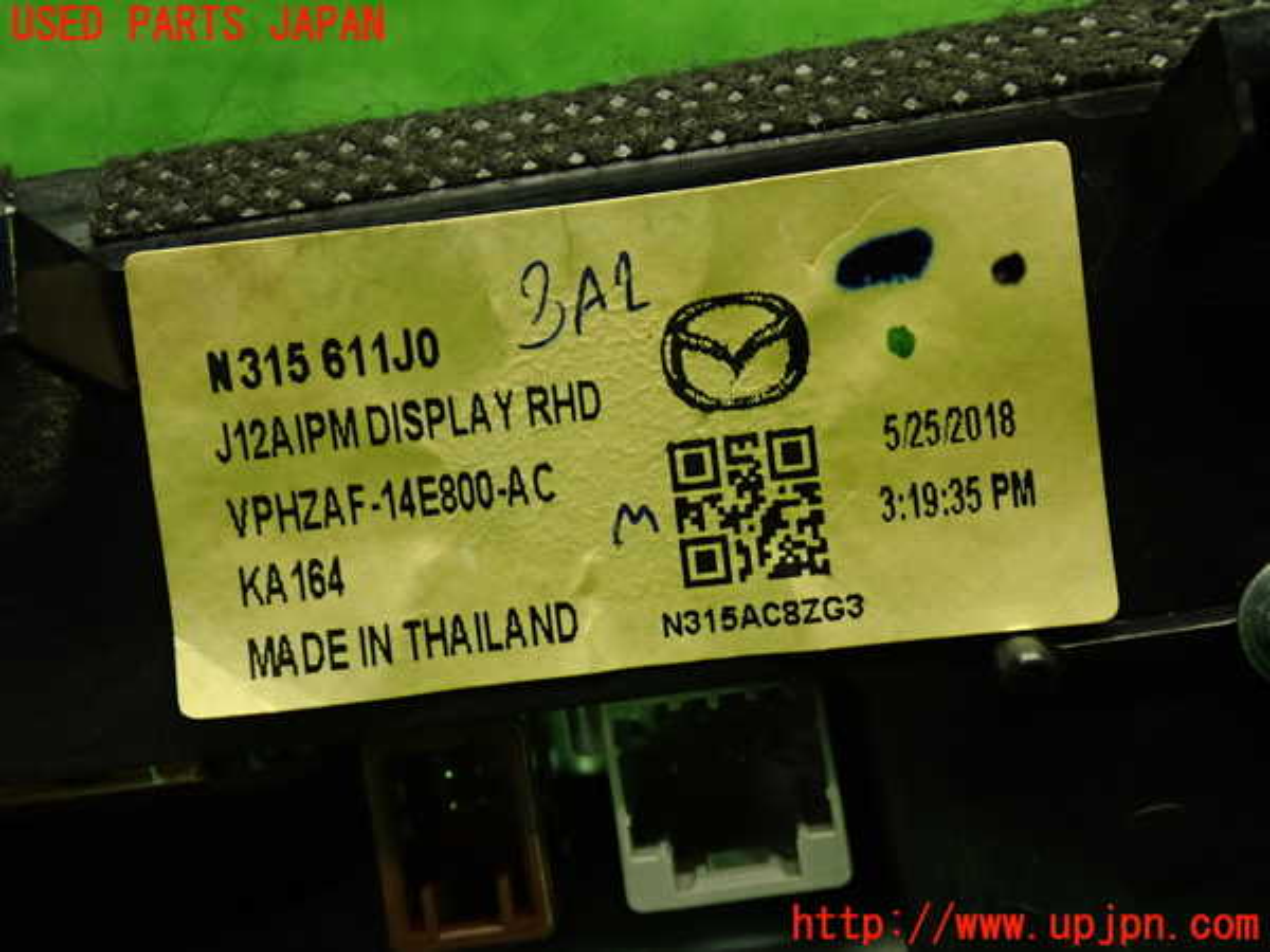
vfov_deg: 30.9
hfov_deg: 40.4
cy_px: 476
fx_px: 1724
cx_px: 635
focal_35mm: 47
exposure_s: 1/50
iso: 400
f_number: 3.1
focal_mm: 8.4
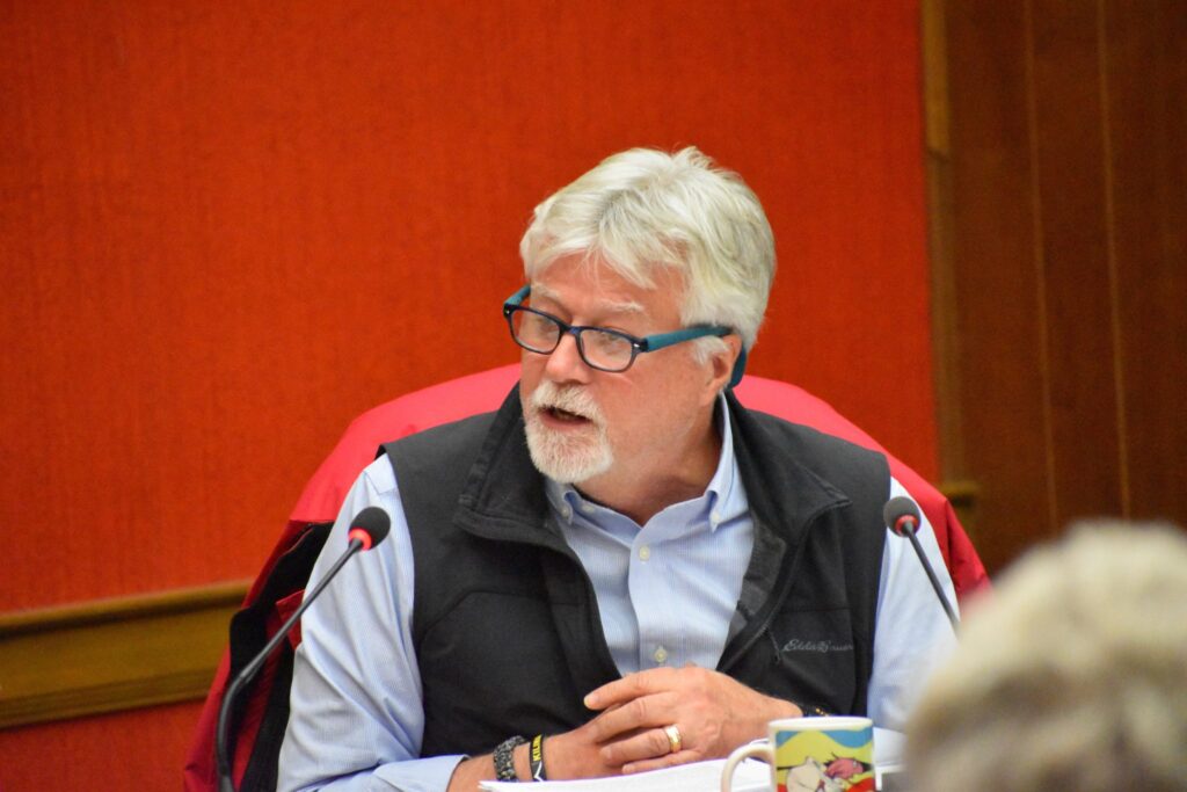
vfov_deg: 4.2
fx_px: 10882
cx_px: 594
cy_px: 396
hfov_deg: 6.2
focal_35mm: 330
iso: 12800
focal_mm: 220
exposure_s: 1/320
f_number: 5.6
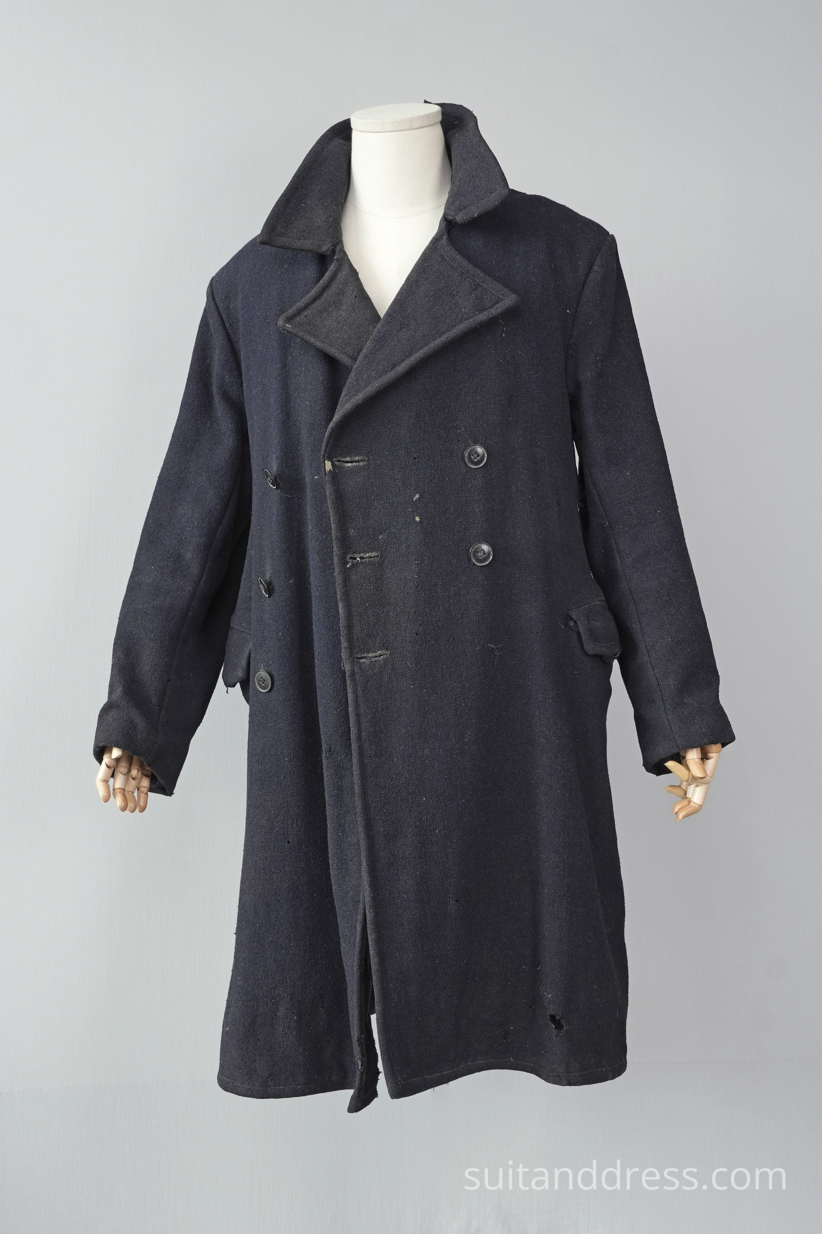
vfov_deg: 41.1
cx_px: 411
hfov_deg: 28.1
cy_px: 617
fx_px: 1644
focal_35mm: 48
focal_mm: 32
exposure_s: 1/30
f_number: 8
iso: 320
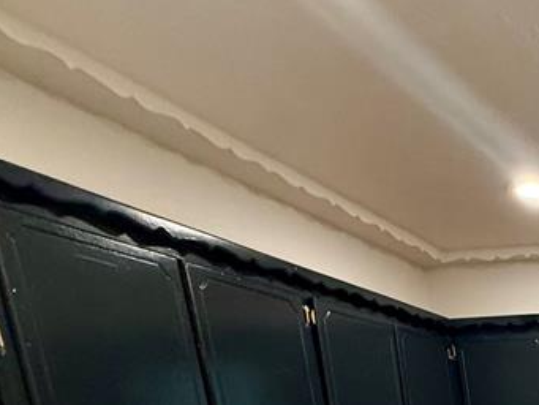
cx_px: 778
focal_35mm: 42
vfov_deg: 26.6
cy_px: 579
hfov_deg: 29.9
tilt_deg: -11.2
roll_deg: +2.4
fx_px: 654
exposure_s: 1/60
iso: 250
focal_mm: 2.22
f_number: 2.2
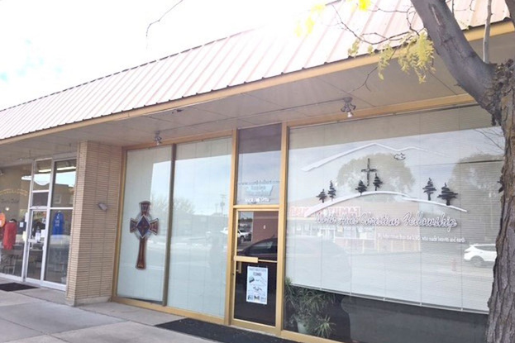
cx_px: 258
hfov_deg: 60.3
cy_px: 183
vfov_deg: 42.3
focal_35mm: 31
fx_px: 443
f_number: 2.2
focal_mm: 4.15
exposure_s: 1/1115
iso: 25
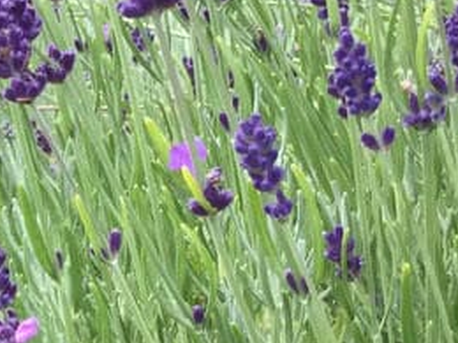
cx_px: -175
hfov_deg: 13.4
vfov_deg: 10.5
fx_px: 1866
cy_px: 296
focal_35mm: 141
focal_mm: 3.3
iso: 32
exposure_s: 1/50
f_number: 2.4
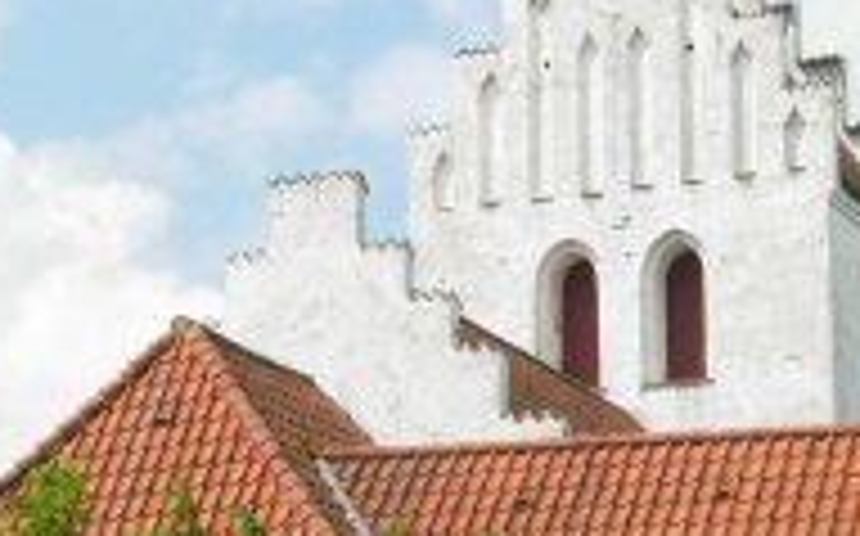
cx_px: 534
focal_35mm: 85
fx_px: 1990
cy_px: 493
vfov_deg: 15.1
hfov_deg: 24.3
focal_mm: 7.5
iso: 50
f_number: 6.1
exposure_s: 1/322
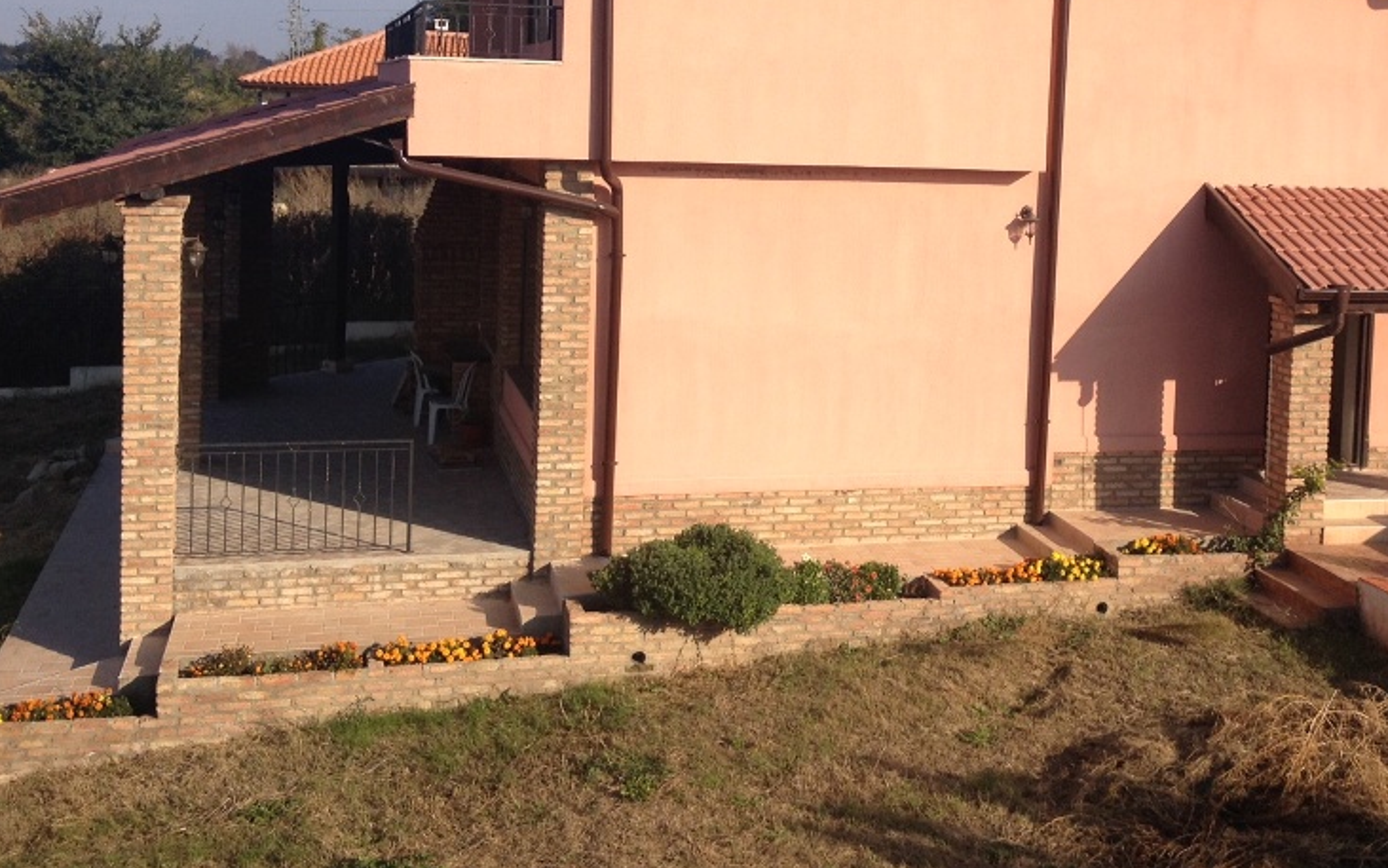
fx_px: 1967
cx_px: 879
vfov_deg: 24.6
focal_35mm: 52
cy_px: 217
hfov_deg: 38.6
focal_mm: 4.28
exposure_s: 1/1453
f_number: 2.4
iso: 50
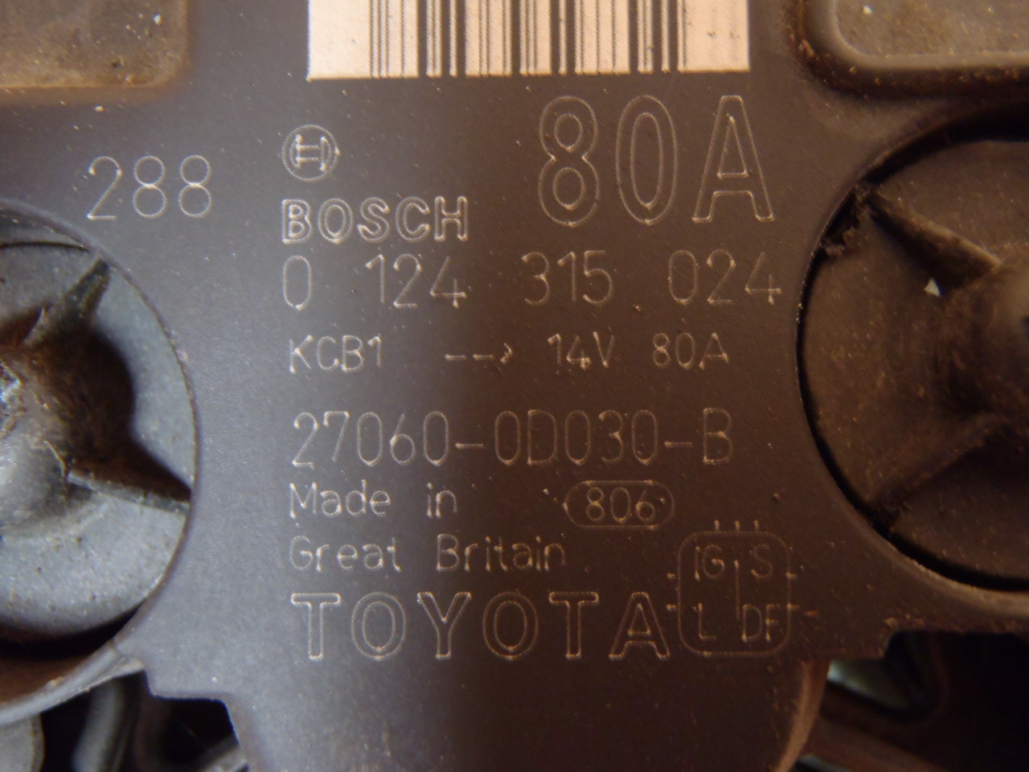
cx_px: 514
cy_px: 386
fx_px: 1100
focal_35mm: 37
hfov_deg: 50.1
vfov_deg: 38.7
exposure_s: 1/4
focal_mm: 6.64
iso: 400
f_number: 4.7
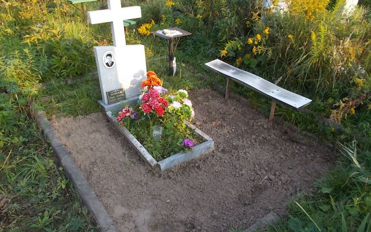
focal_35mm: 28
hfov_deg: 66.5
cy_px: 107
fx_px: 283
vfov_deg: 44.5
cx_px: 187
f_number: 3.2
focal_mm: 4.6
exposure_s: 1/160
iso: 80
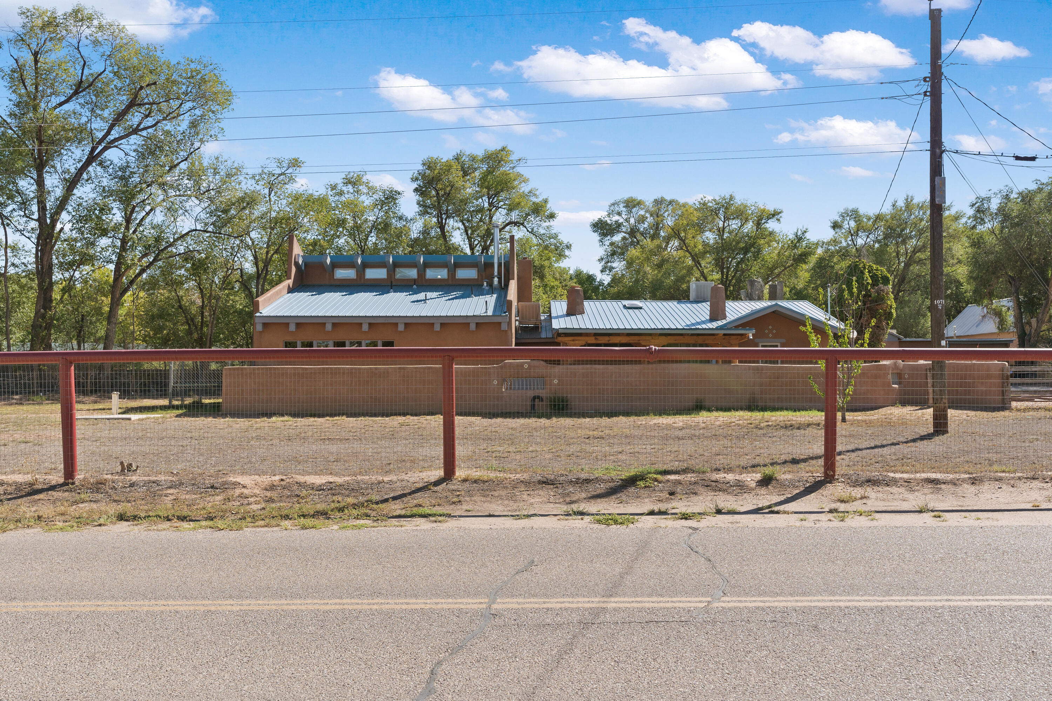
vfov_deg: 41.1
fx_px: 935
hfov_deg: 58.7
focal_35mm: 32
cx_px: 526
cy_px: 350
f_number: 9
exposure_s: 1/500
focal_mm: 32
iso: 320
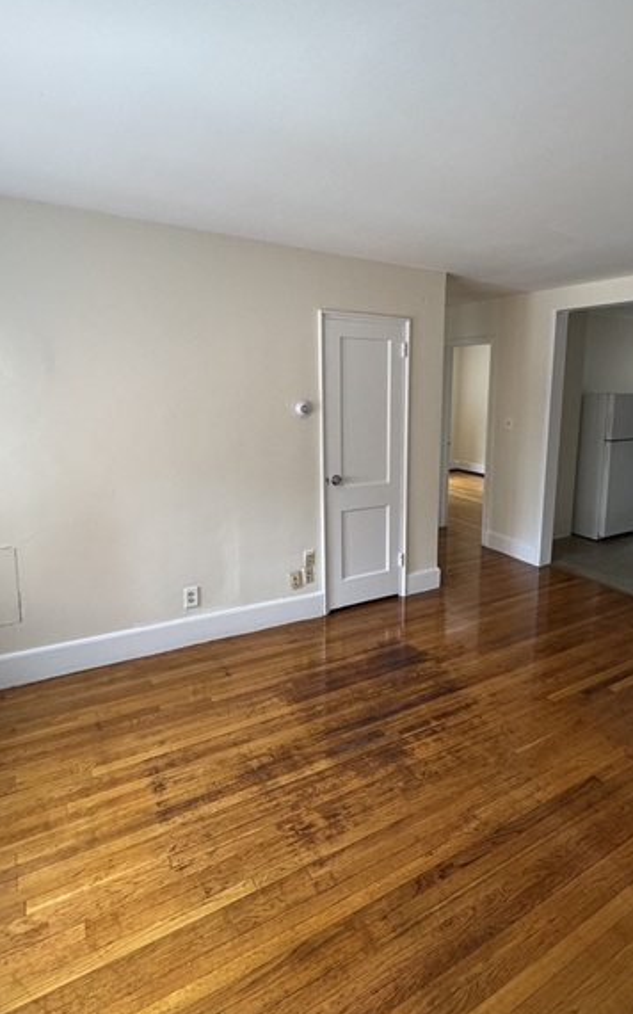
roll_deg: +0.7
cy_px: 489
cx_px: 397
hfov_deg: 58.9
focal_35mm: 20
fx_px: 552
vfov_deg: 85.0
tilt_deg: -10.1
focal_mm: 2.22
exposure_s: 1/60
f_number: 2.2
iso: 200
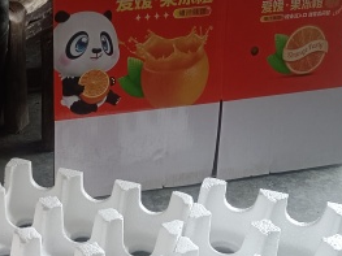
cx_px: -36
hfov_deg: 24.0
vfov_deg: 19.1
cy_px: 224
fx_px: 751
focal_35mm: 76
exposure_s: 1/16.7
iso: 3553
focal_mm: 4.71
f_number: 1.79
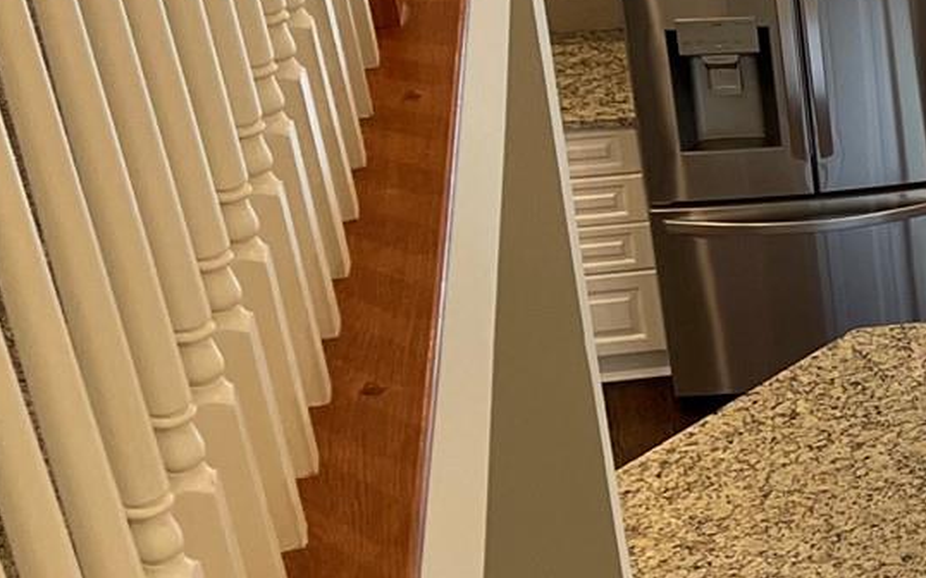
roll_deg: -5.8
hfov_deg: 16.2
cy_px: 304
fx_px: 2649
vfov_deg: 12.5
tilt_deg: -30.0
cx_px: 1754
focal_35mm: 105
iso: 125
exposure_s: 1/120
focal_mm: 5.1
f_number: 1.6
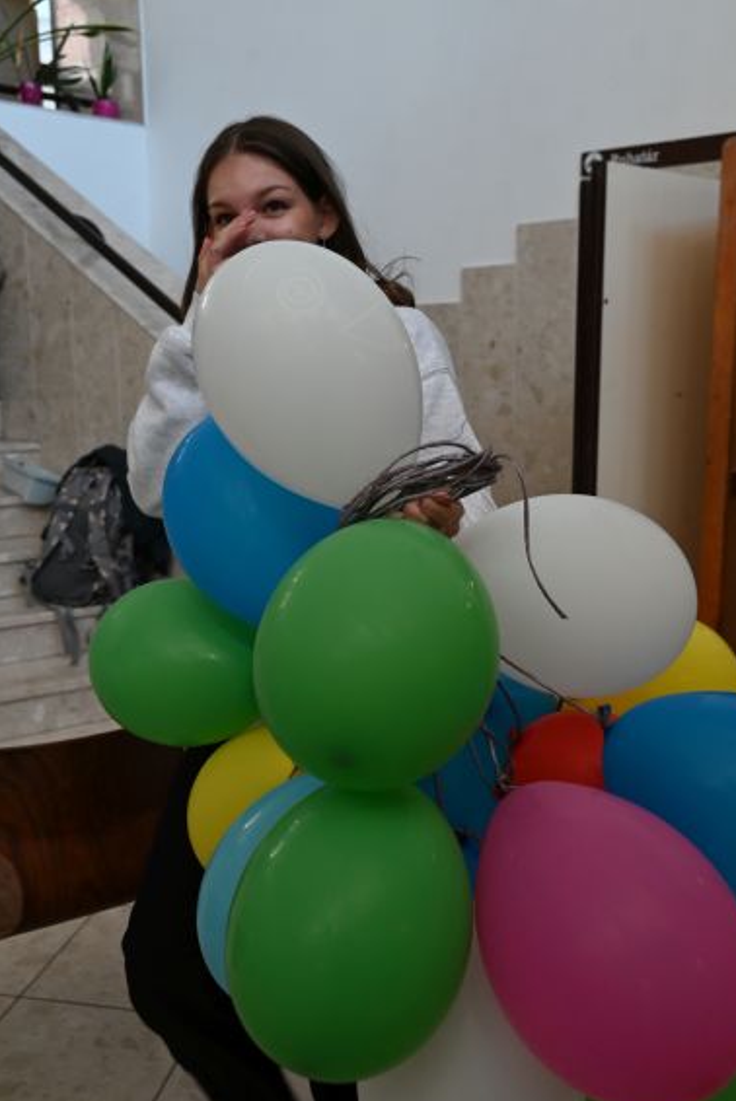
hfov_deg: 37.4
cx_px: 371
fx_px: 1088
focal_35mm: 36
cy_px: 550
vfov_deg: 53.7
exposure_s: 1/160
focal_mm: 33.5
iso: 1600
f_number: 6.3
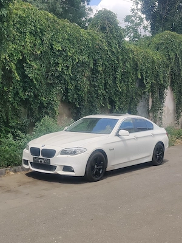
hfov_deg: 51.4
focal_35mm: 27
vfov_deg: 65.3
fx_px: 189
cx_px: 91
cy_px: 122
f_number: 1.65
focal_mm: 4.75
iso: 125
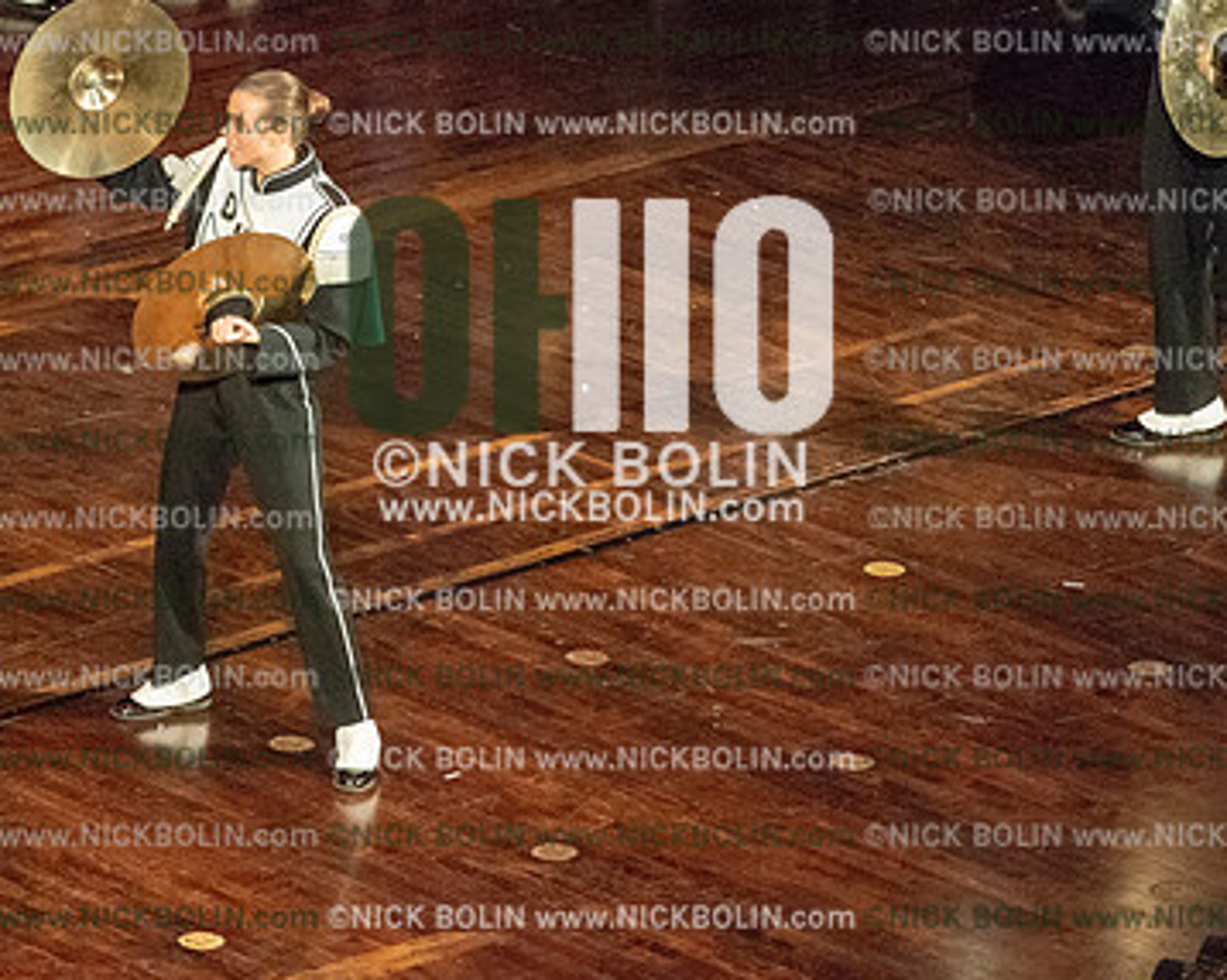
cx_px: 590
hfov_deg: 6.4
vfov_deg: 5.1
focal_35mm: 304
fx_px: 11034
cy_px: 360
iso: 8000
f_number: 5.6
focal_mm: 200
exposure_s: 1/500
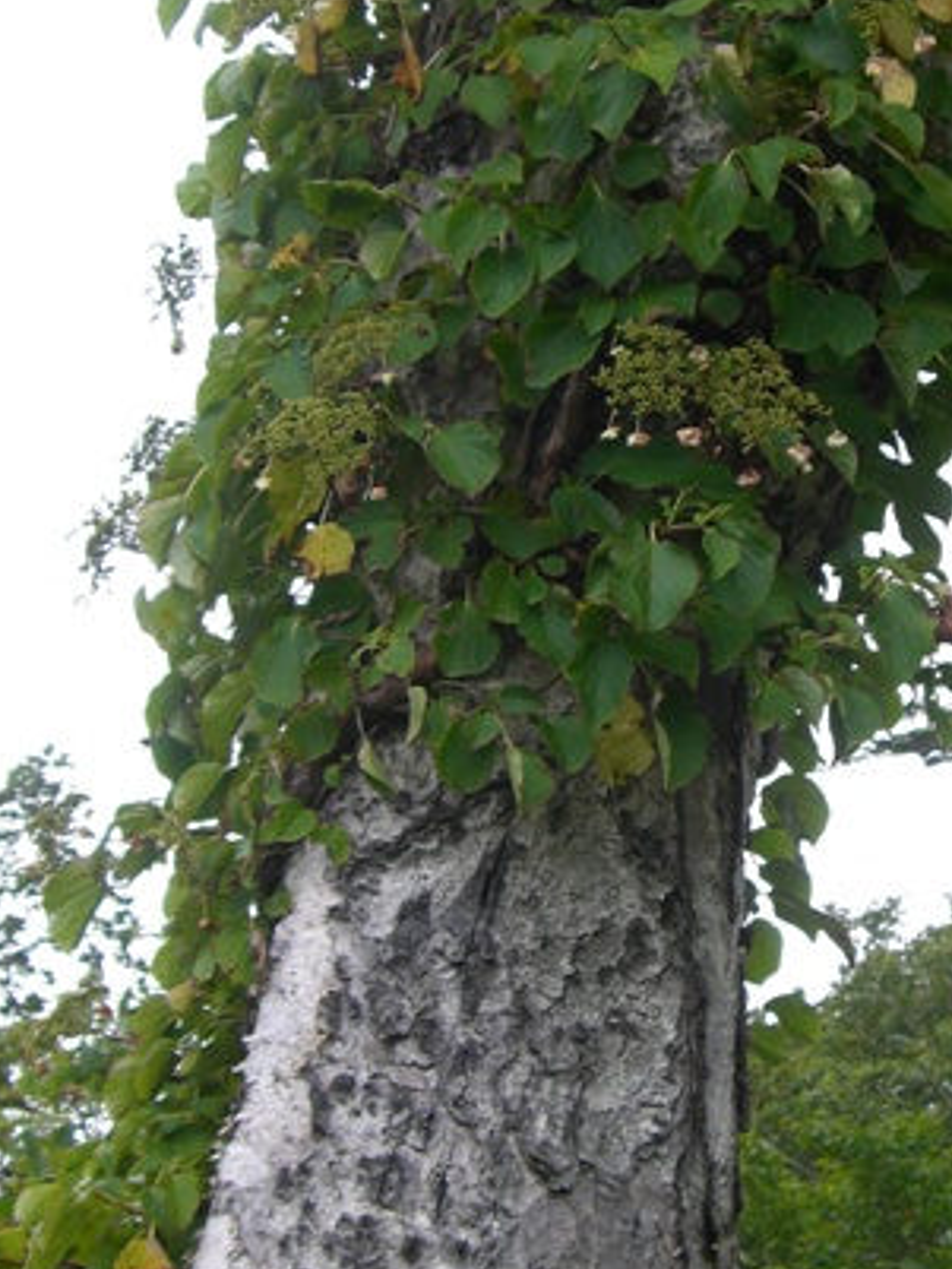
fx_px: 2932
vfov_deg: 24.4
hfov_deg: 18.3
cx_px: 743
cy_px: 622
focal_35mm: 80
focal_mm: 6.2
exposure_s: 1/125
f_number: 2.7
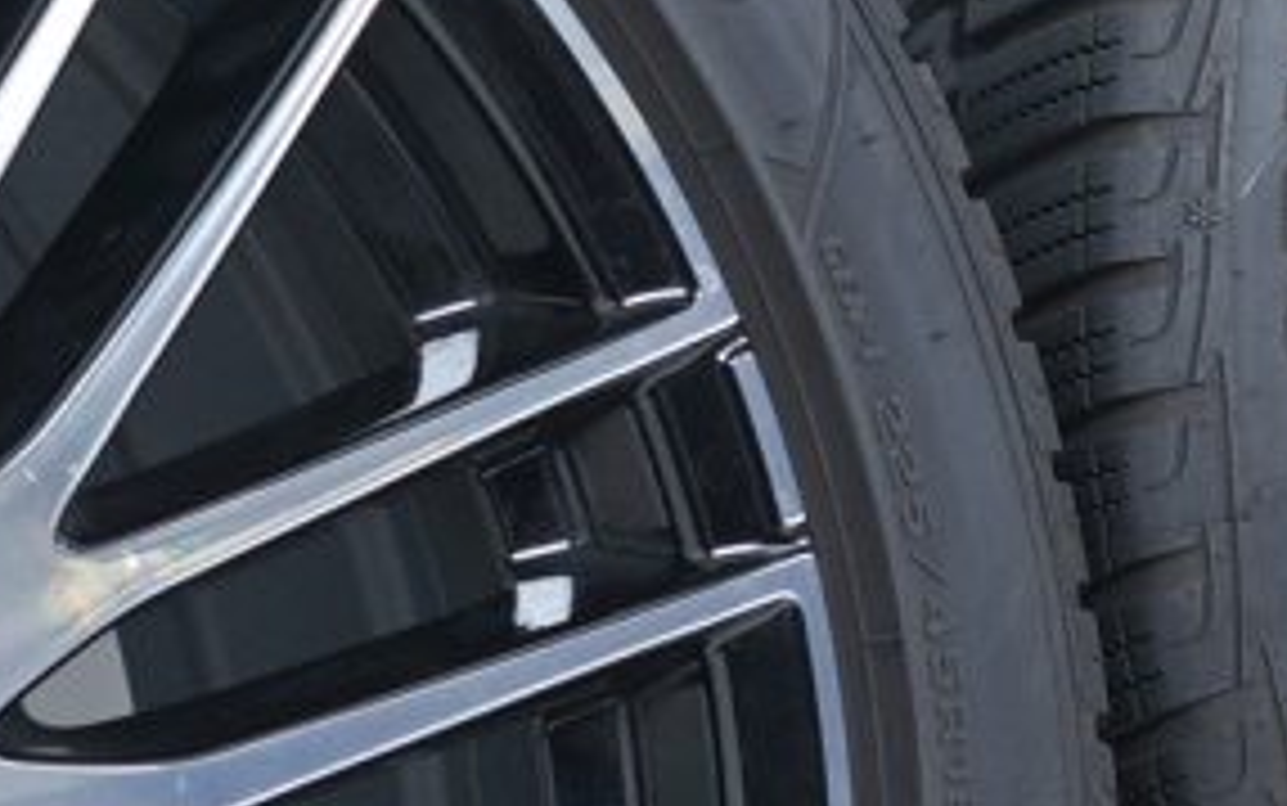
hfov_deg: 8.7
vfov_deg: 5.5
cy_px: 371
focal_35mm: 239
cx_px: 1490
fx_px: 8386
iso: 250
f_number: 7.1
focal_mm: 35
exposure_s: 1/100
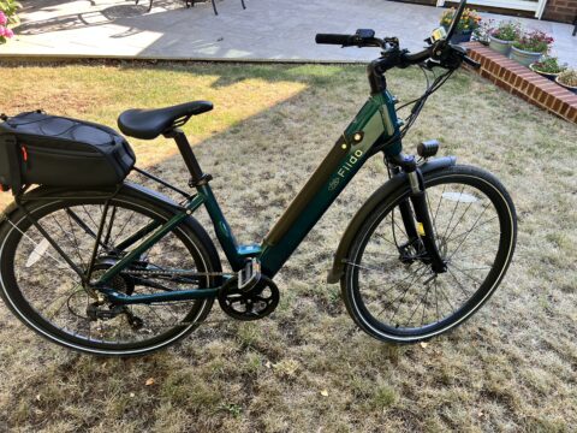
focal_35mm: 26
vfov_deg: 53.1
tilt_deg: -40.2
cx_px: 288
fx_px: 433
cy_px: 216
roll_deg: -1.3
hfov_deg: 67.3
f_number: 1.5
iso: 40
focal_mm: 5.7
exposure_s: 1/260
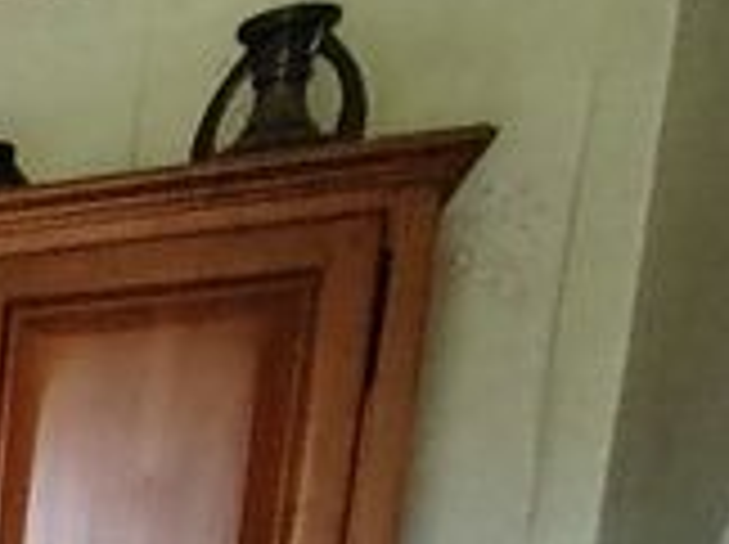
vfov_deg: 14.4
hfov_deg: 15.5
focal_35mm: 84
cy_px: 1106
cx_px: -918
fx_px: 1766
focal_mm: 1.42
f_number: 2.2
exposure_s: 1/50
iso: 146
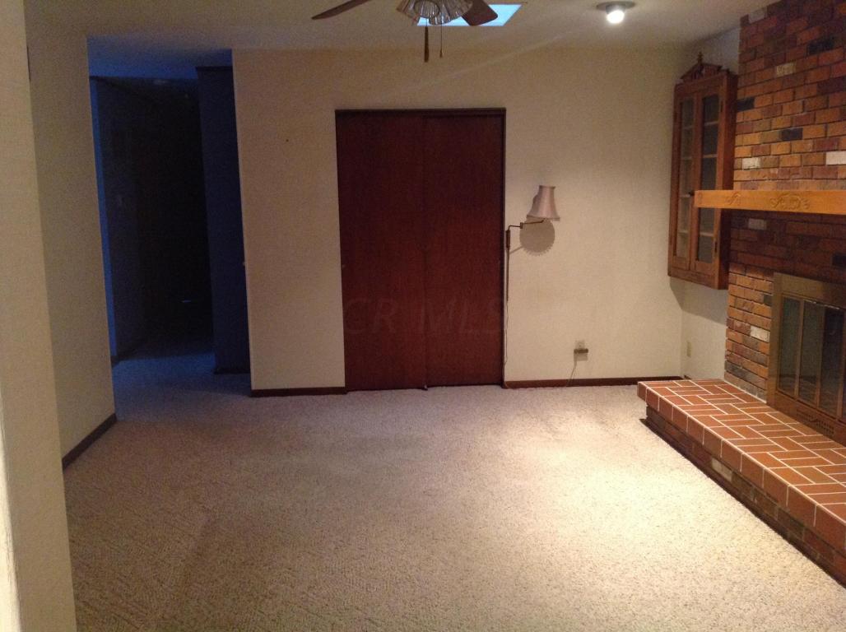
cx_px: 423
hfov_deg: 52.7
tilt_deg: -10.5
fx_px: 854
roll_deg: +0.2
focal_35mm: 35
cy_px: 316
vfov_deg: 40.6
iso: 320
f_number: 2.4
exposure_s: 1/15
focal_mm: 4.28
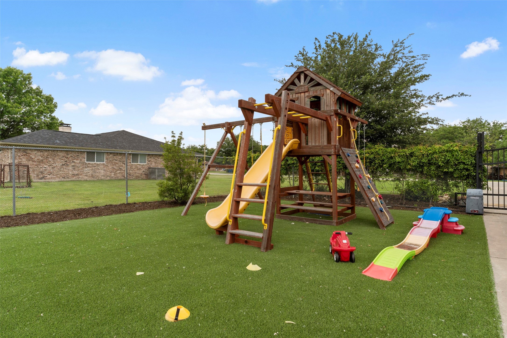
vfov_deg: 59.5
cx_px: 254
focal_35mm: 21
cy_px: 169
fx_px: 296
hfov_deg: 81.2
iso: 400
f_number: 10
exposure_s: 1/250
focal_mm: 21
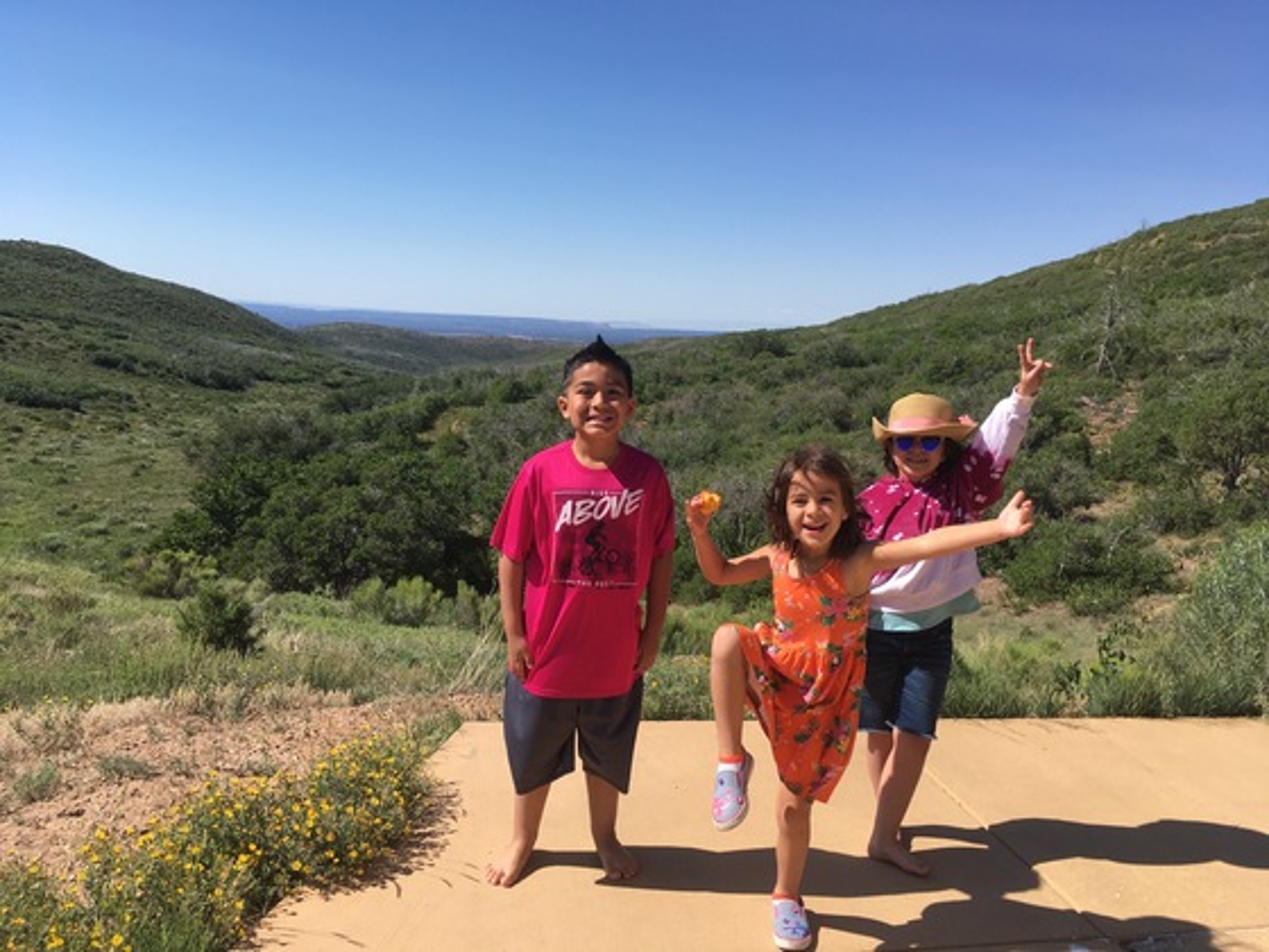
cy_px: 476
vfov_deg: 48.2
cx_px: 634
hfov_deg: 61.7
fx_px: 1063
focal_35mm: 29
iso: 25
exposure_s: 1/1425
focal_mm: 4.15
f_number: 2.2
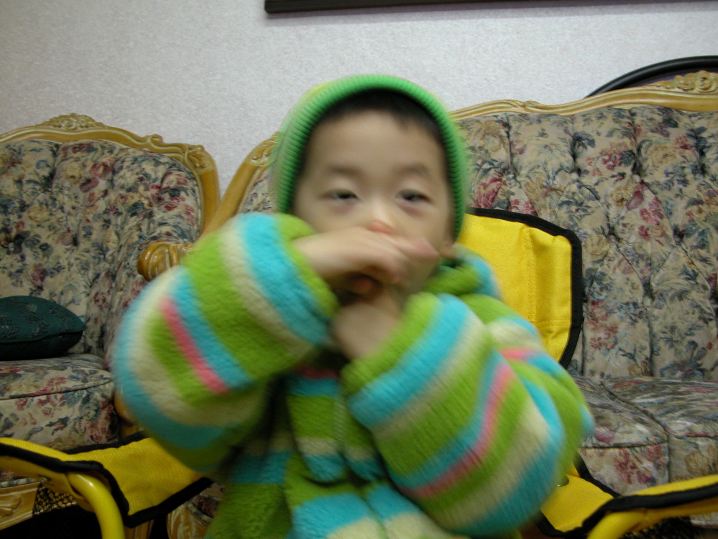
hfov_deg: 54.0
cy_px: 270
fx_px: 705
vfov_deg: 41.8
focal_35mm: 34
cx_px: 359
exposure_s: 1/3.8
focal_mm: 8.9
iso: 124
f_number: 2.8
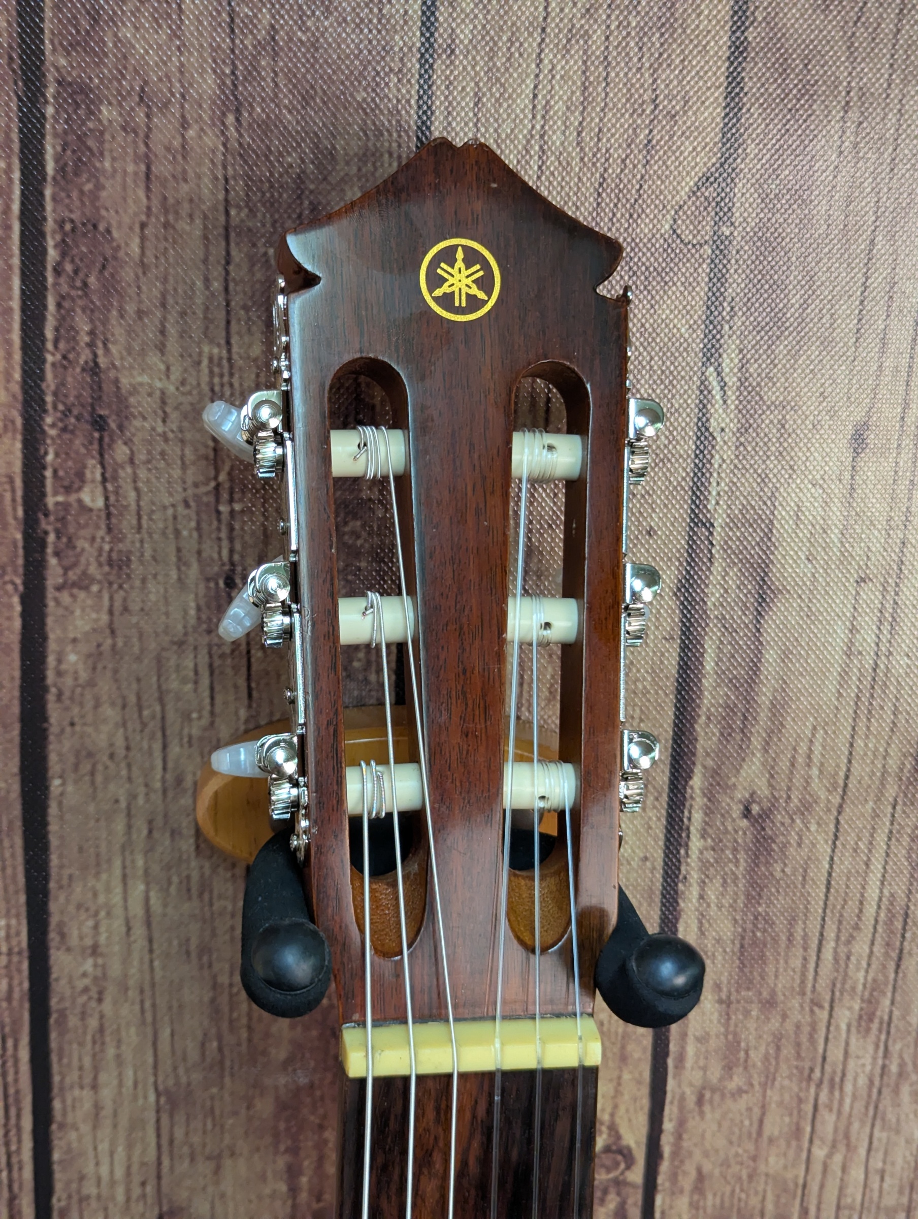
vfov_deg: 39.6
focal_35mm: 48
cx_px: 459
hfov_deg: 30.3
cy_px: 610
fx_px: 1692
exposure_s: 1/120
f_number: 1.85
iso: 275
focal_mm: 6.81
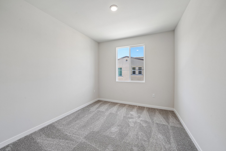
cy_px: 76
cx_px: 113
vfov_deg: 85.4
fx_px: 82
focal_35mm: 13
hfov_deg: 108.3
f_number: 8
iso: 250
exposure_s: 1/30
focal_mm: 13
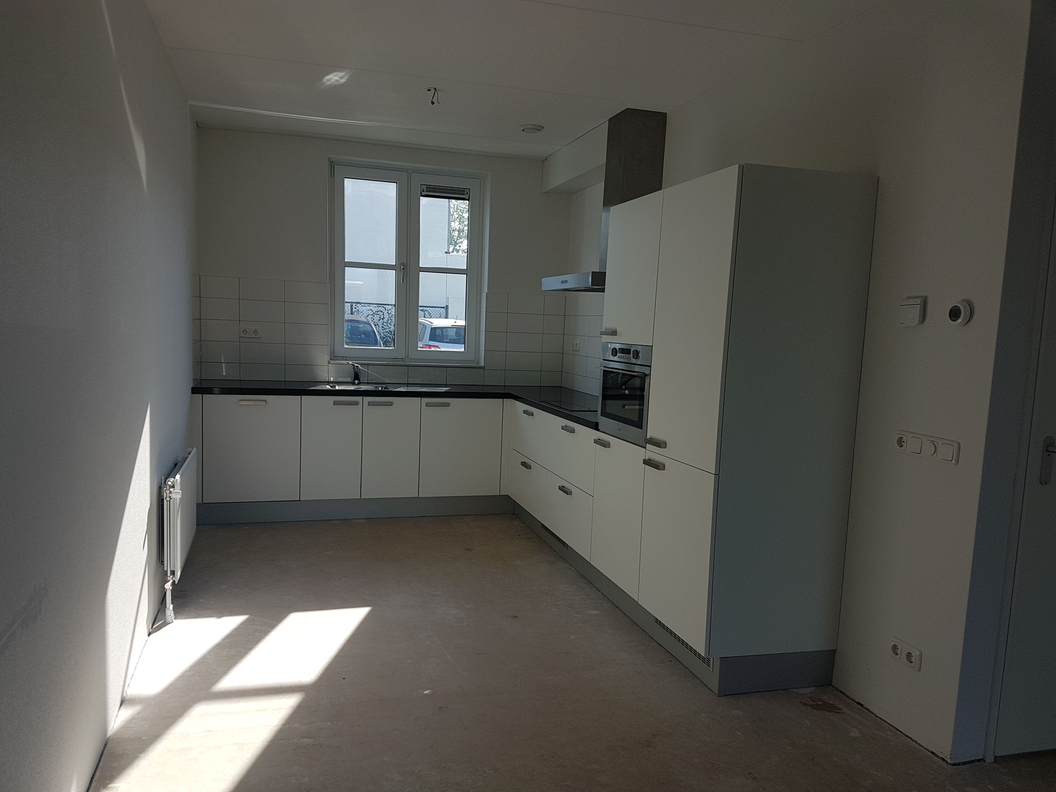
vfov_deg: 53.1
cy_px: 396
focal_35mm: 26
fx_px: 793
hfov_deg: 67.3
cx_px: 528
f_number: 1.7
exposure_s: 1/542
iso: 40
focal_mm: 4.2
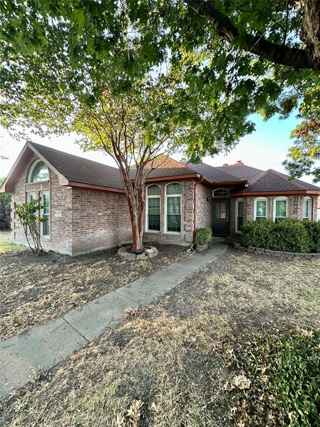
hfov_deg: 85.7
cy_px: 214
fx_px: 173
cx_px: 160
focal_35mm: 14
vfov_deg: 102.1
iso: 160
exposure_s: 1/99
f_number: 2.2
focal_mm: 2.22
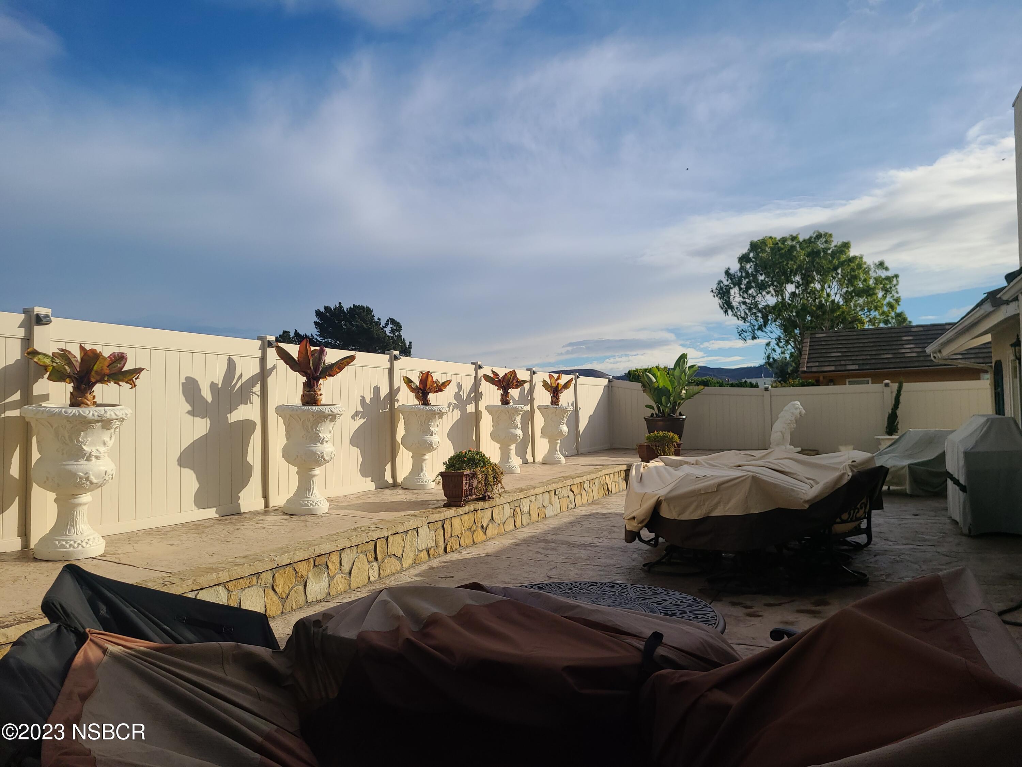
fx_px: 768
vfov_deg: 53.1
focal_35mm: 26
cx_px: 511
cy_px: 384
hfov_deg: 67.3
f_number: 1.8
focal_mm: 5.4
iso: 40
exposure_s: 1/4279
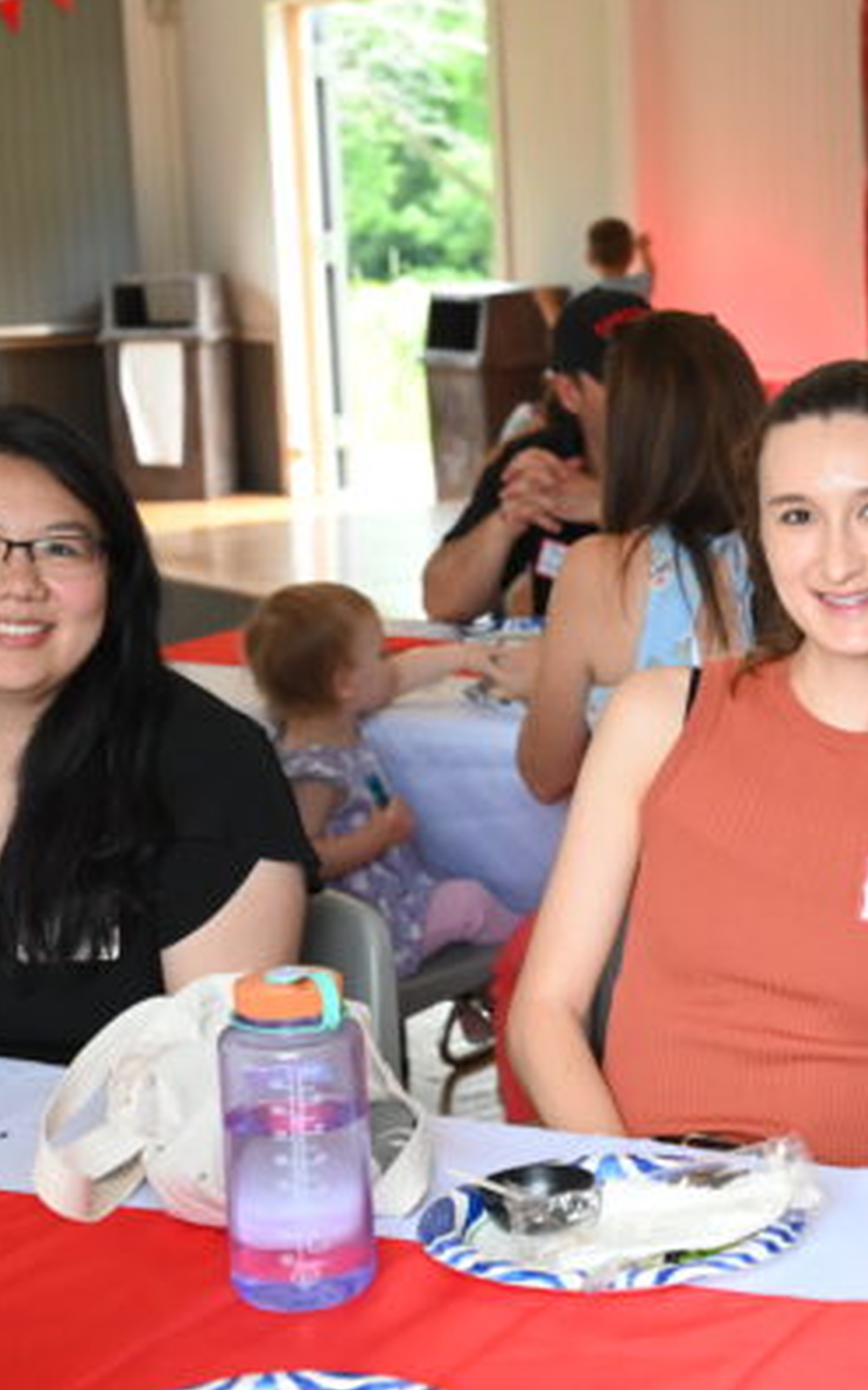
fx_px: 2915
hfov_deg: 16.7
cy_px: 693
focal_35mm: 77
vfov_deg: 26.8
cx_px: 805
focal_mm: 50
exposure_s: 1/125
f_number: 5.6
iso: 3200
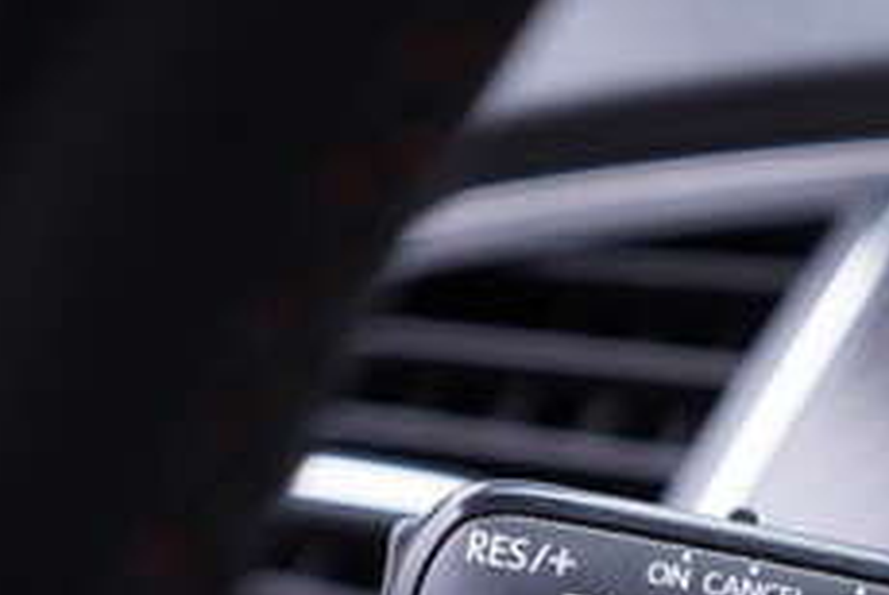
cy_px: 605
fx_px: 2126
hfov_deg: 23.2
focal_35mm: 86
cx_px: 723
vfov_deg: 15.6
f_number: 2.8
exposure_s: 1/40
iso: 200
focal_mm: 24
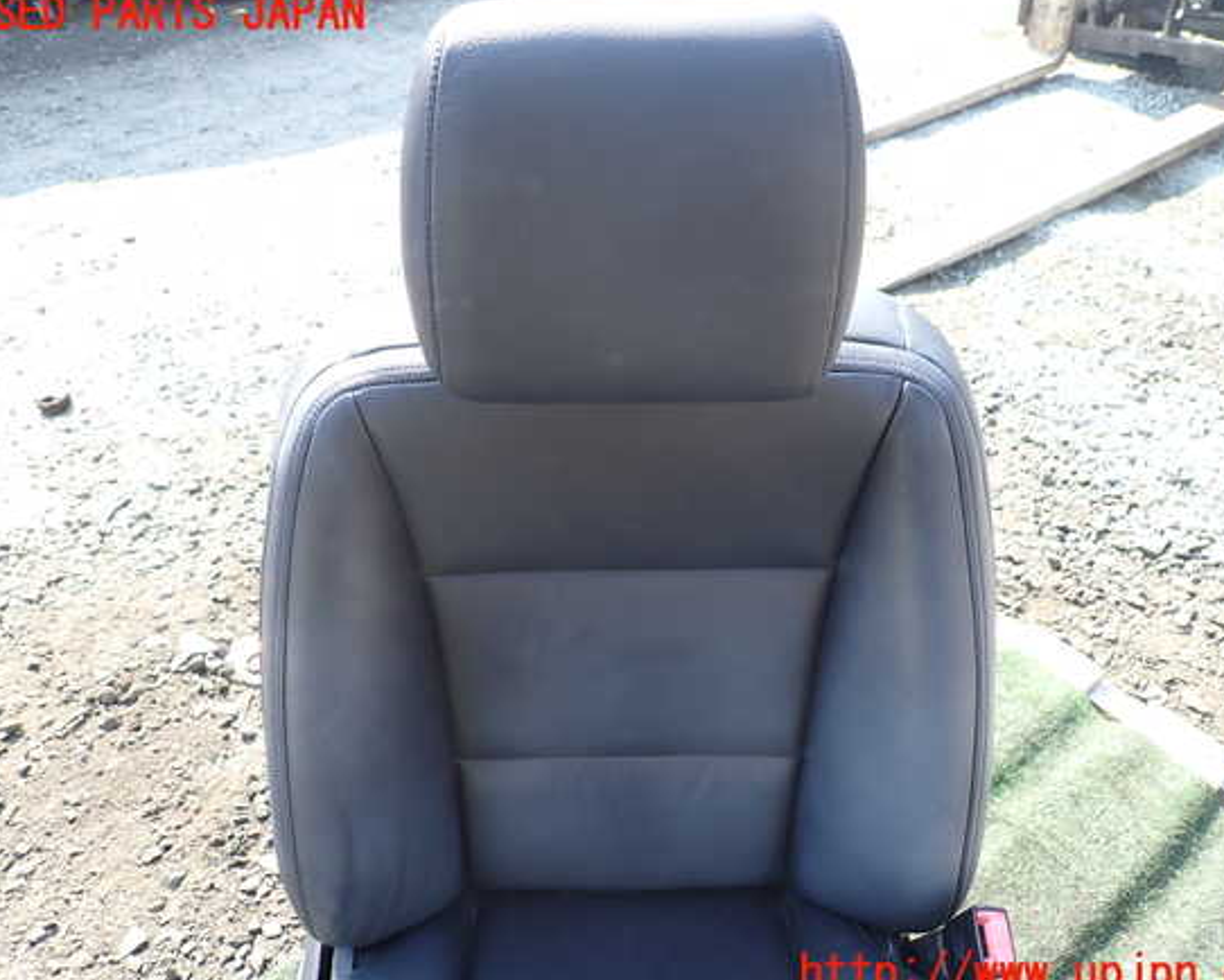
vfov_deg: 53.2
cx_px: 632
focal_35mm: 27
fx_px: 978
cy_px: 495
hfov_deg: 64.0
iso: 100
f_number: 2.8
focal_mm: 4.5
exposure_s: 1/125
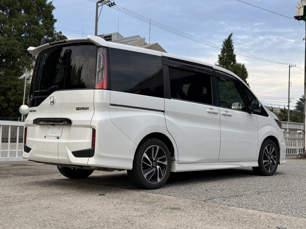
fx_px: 424
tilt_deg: +3.0
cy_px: 114
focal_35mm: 48
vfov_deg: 30.3
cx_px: 153
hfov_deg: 39.7
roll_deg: -2.0
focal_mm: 6.76
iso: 64
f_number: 1.78
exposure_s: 1/557
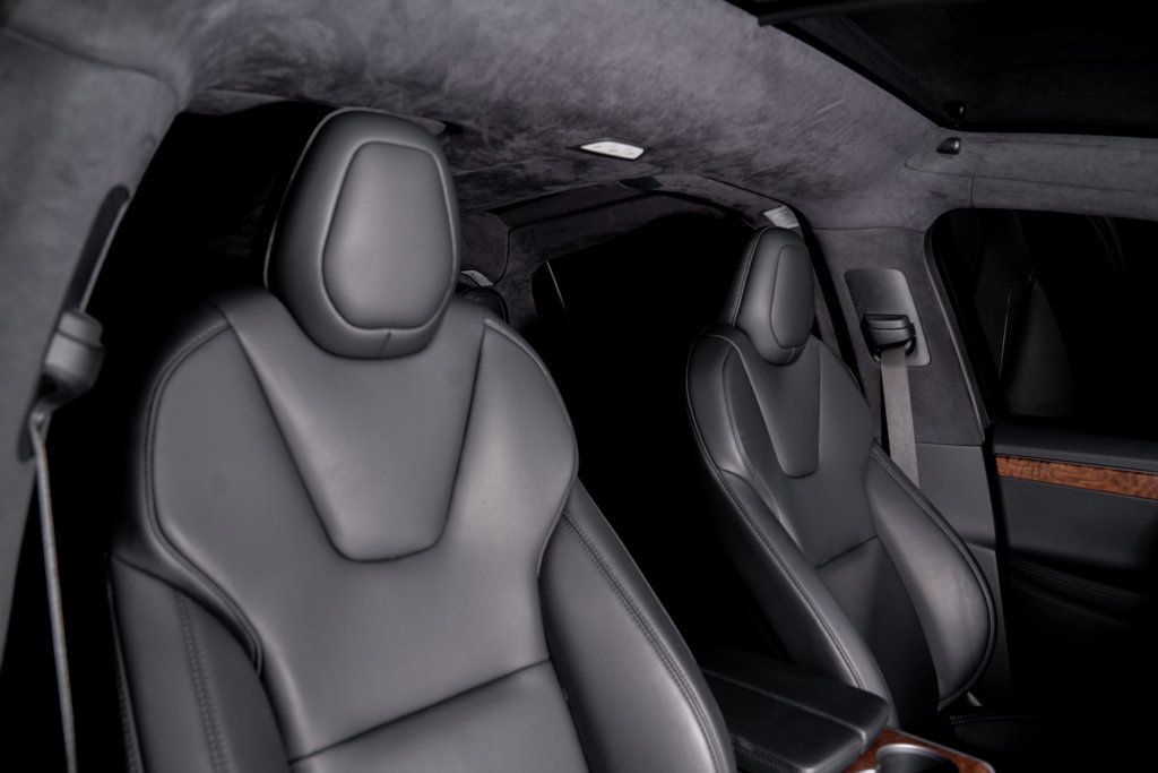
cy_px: 386
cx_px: 579
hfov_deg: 73.7
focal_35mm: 24
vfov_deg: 53.1
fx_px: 772
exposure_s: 1/50
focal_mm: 24
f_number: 5
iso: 250
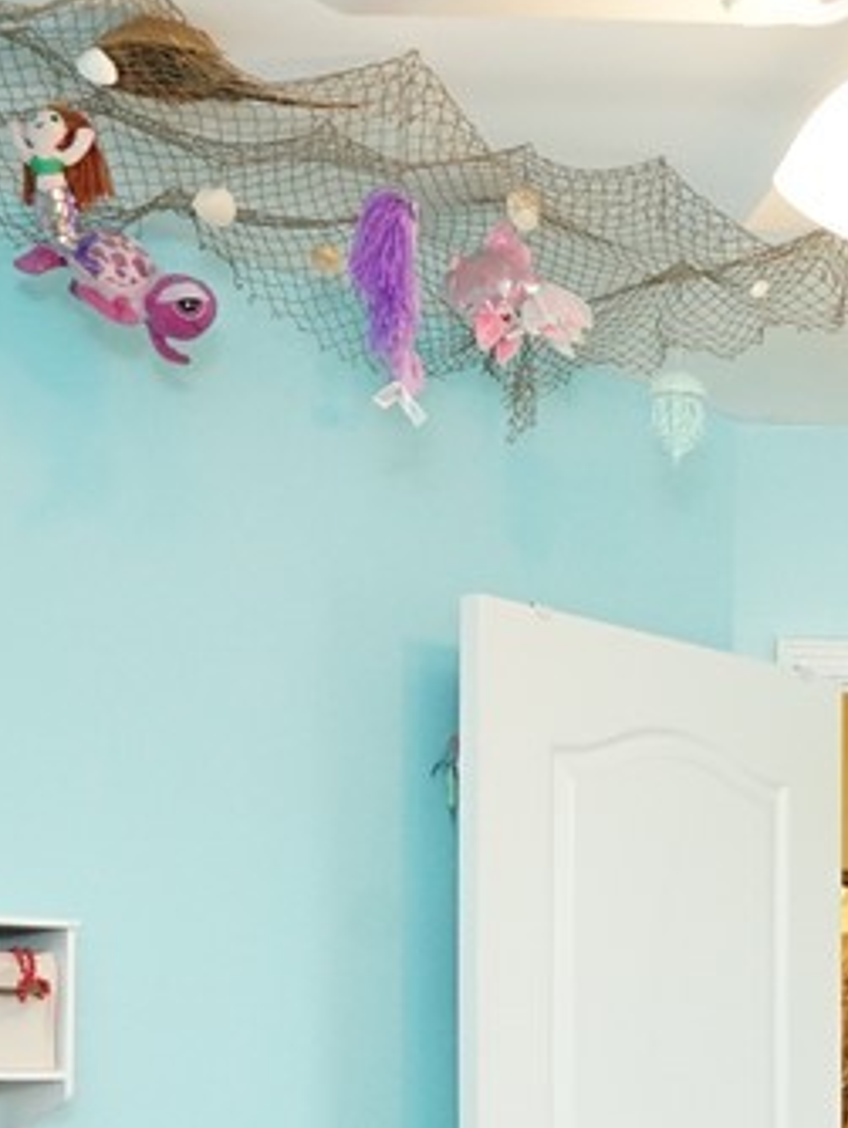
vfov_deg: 24.8
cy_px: 1118
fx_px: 2447
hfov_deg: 17.2
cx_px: 1362
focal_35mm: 75
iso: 3200
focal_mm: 24
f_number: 5
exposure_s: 1/100
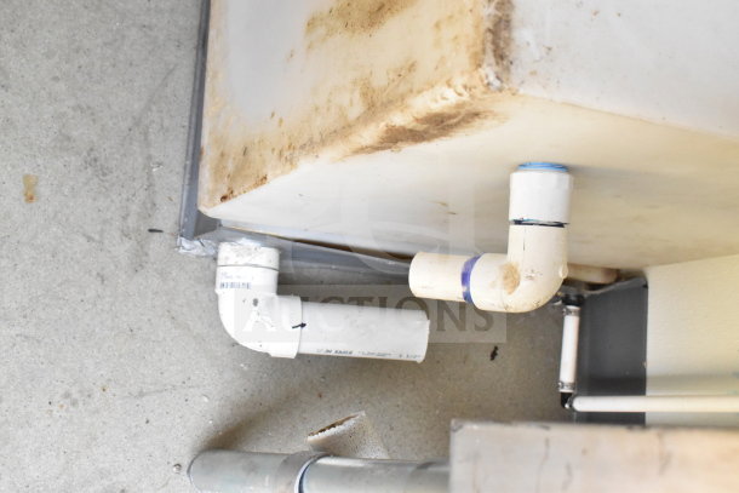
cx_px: 370
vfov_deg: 28.1
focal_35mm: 48
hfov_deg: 41.1
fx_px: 986
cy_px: 246
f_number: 8
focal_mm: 32
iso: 6400
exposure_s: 1/250
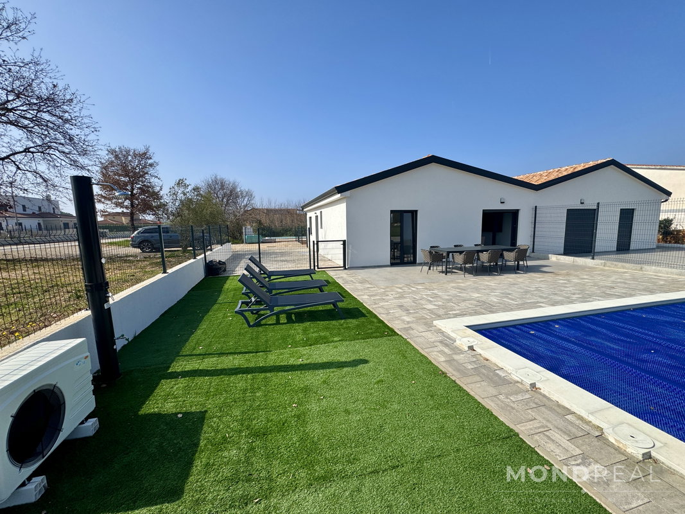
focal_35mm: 14
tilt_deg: -6.0
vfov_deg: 85.7
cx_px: 342
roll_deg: +1.3
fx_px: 277
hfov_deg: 102.1
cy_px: 257
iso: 50
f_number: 2.2
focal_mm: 2.22
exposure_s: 1/2342
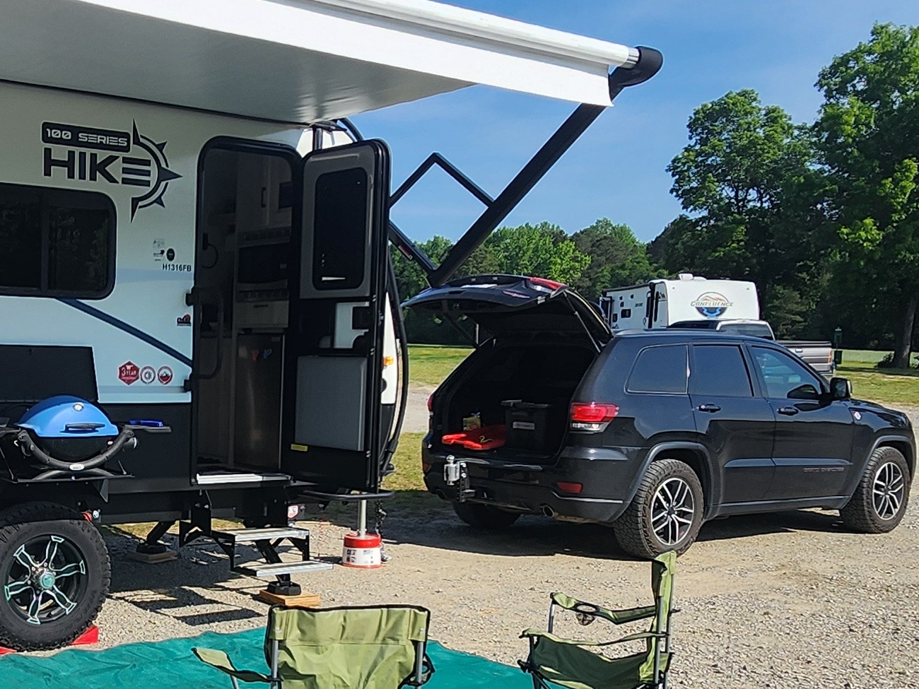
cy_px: 464
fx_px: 1062
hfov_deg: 43.8
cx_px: 141
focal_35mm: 40
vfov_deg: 35.6
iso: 50
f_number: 2.2
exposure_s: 1/2105
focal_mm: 2.2
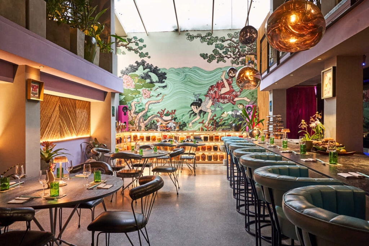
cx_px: 184
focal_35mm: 24
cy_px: 123
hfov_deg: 73.8
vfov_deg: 53.1
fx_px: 246
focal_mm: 24
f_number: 10
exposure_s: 1/15
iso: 2000
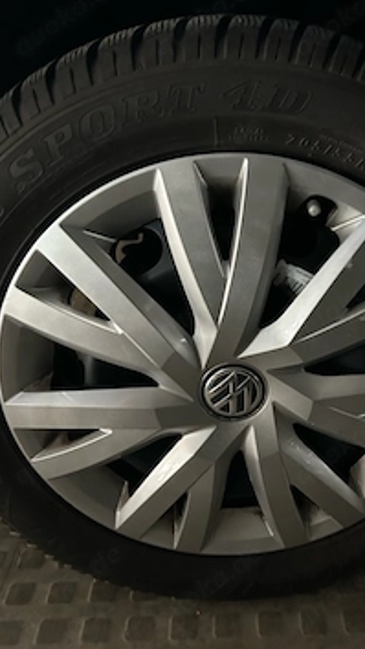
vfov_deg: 61.0
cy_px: 321
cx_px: 248
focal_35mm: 32
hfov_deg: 36.2
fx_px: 551
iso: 640
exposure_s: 1/40
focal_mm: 5.7
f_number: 1.5
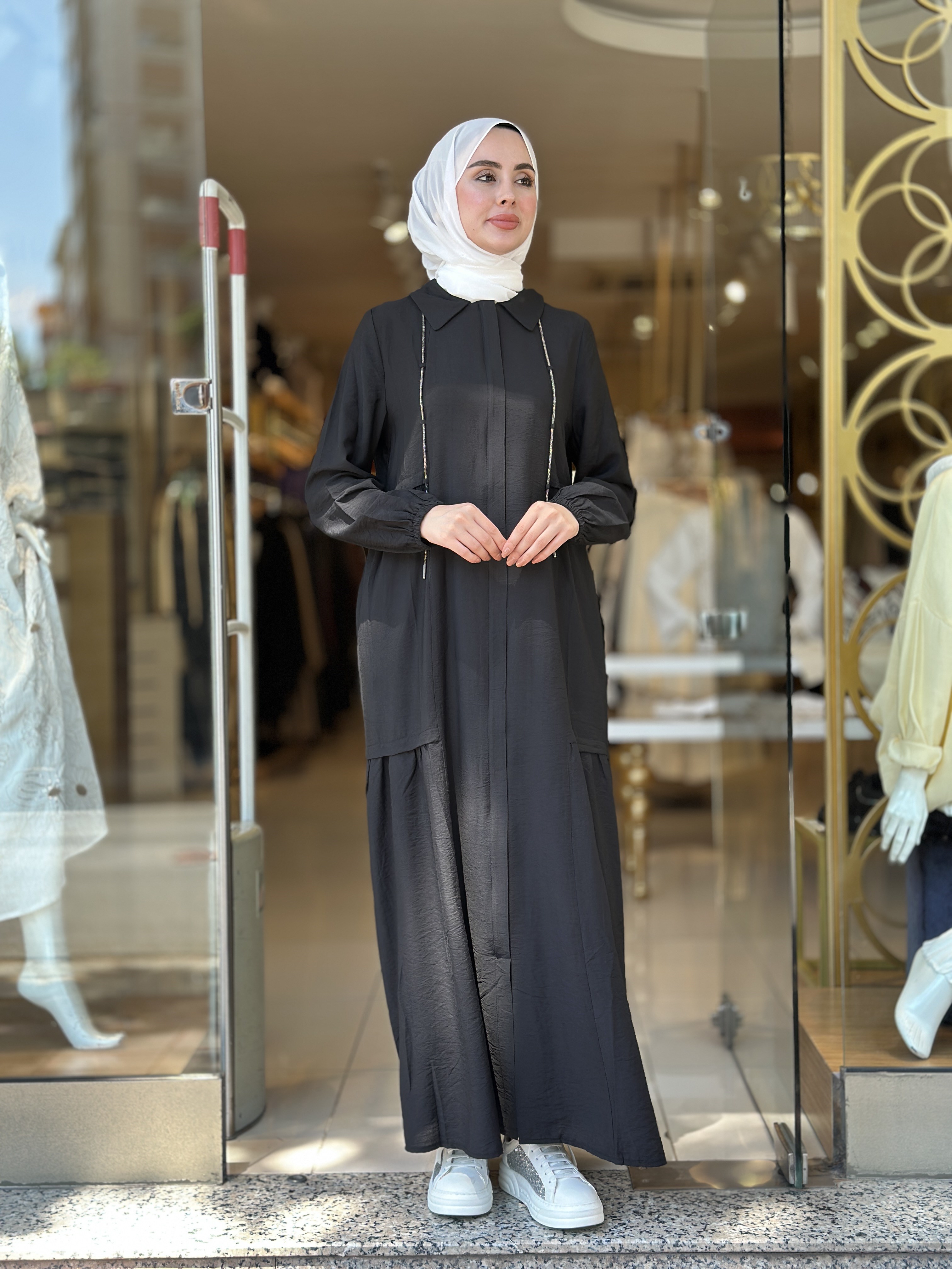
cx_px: 476
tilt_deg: -1.7
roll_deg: -0.3
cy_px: 634
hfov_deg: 30.3
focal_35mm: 48
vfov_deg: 39.7
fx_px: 1760
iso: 80
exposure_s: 1/203
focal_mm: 6.86
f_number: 1.78
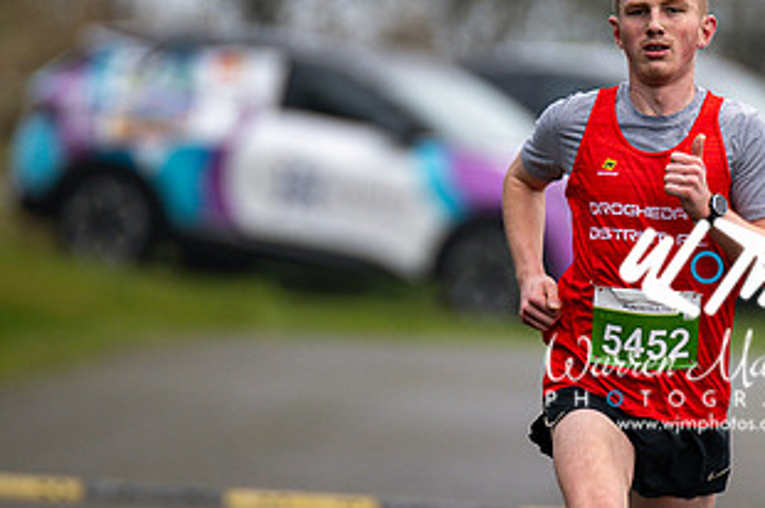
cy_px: 321
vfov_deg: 1.6
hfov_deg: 2.5
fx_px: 17873
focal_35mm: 842
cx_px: 706
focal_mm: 300
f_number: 2.8
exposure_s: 1/1600
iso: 320
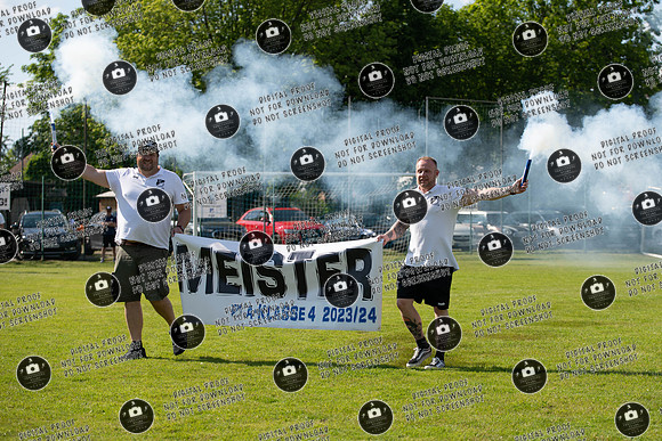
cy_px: 214
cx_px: 378
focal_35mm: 80
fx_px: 1477
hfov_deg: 25.2
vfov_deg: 17.0
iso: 140
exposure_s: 1/1600
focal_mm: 70
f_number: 3.5
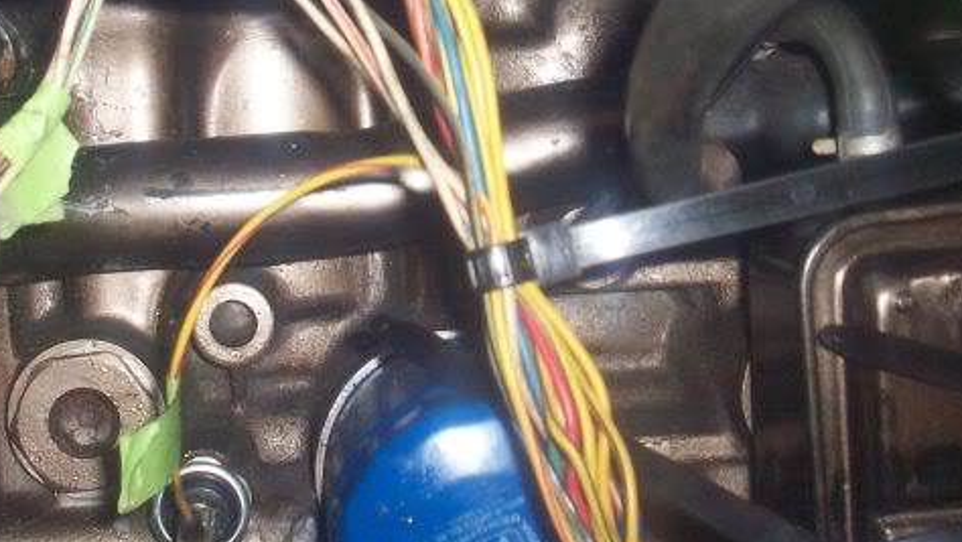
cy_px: 85
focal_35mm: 68
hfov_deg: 30.9
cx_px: 392
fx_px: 1735
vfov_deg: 17.6
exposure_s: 1/64
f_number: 2.8
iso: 160
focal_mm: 6.2
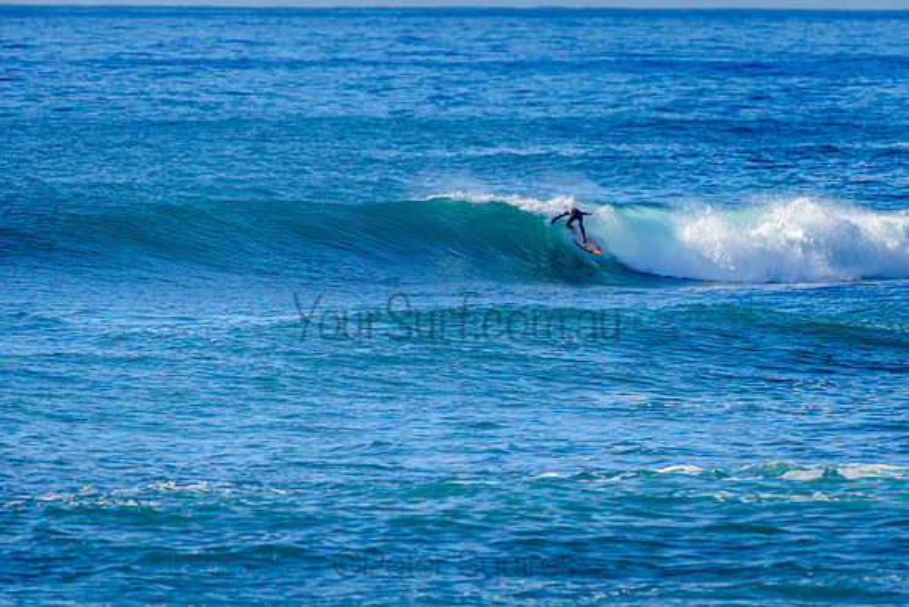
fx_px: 15487
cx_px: 557
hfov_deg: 3.4
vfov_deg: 2.2
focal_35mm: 613
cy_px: 259
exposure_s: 1/2000
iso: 220
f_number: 5.6
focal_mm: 500
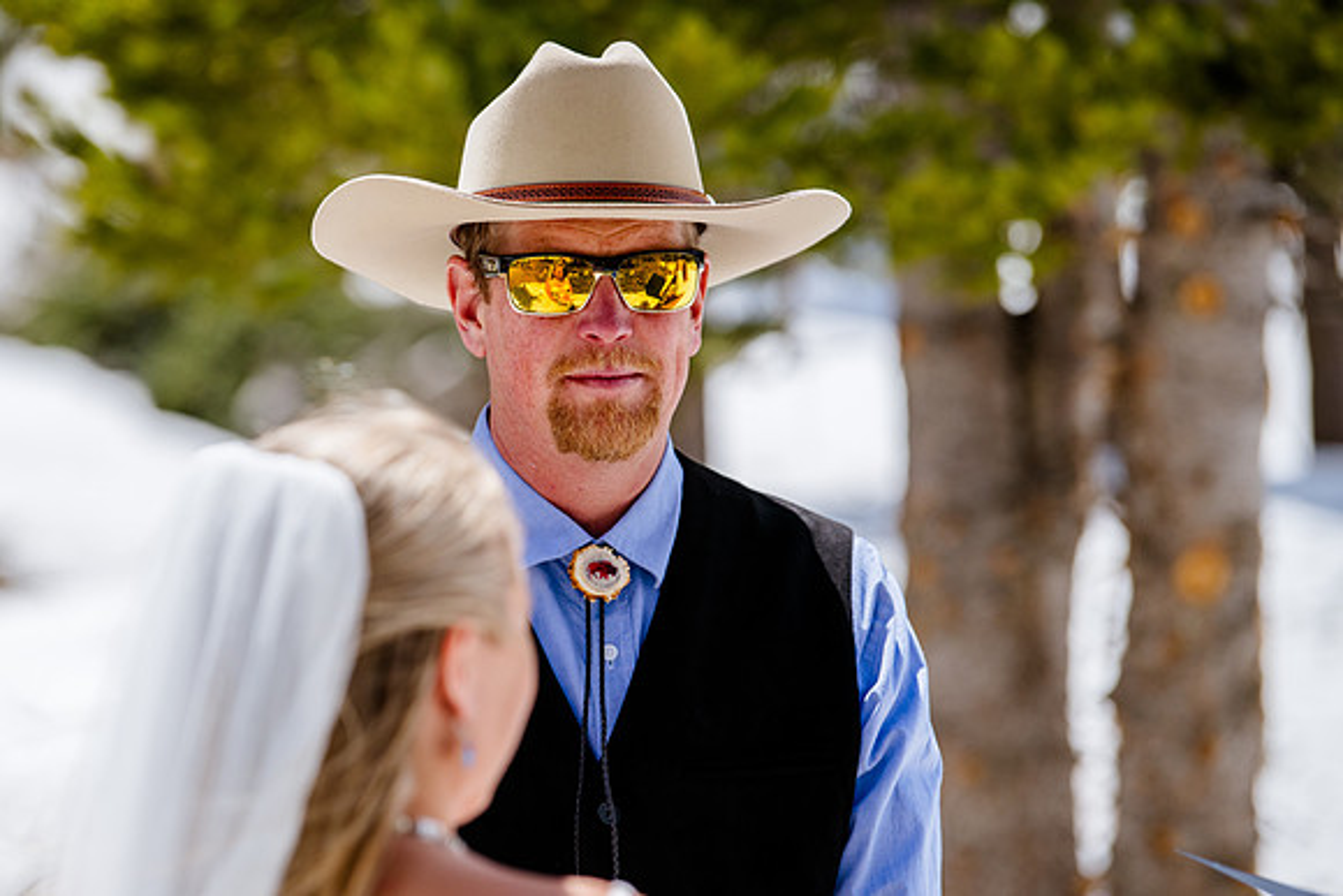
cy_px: 469
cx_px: 523
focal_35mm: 195
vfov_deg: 7.0
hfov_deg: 10.5
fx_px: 7289
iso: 160
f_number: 3.5
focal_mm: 160
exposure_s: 1/4000
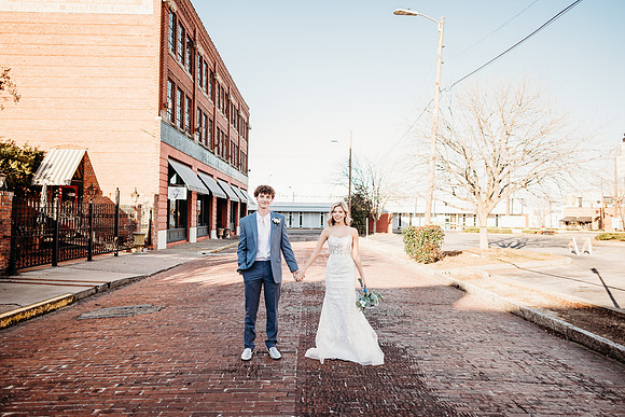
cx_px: 312
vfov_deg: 53.2
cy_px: 208
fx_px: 417
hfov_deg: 73.7
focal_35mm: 24
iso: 100
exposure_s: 1/800
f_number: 2
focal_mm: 24
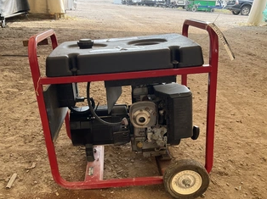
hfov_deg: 50.1
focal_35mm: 37
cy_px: 114
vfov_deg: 38.5
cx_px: 118
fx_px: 285
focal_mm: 3
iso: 32
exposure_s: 1/169
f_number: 1.8
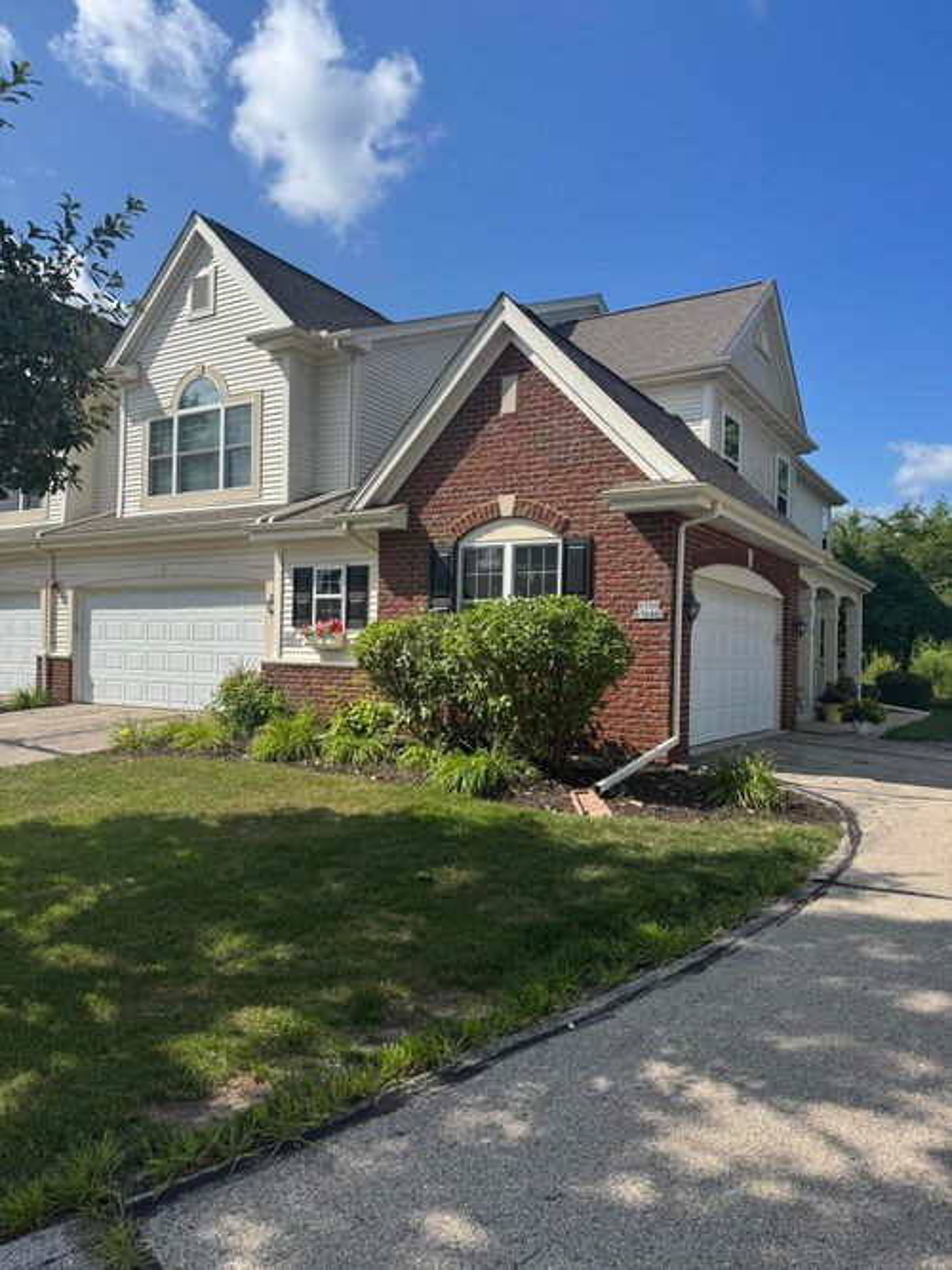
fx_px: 880
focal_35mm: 24
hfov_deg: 56.8
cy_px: 635
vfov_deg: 71.6
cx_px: 476
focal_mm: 6.76
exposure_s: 1/4049
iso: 80
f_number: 1.78
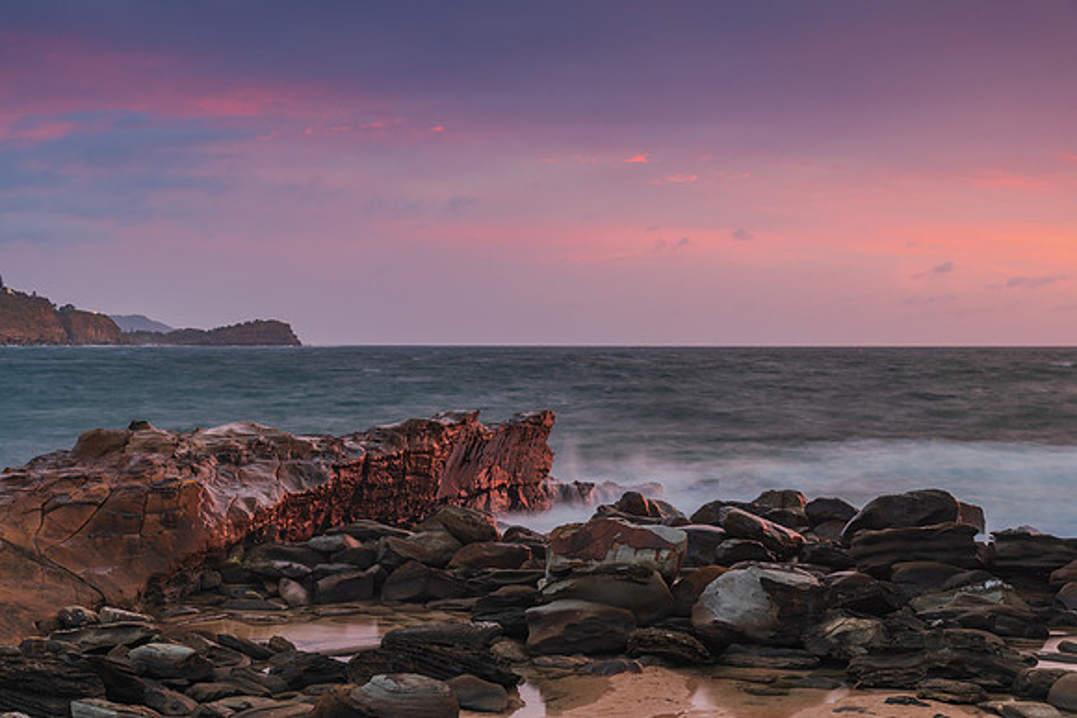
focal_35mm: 53
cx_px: 538
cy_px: 359
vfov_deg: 25.7
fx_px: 1578
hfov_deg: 37.7
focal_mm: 52
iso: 100
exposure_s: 4
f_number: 8
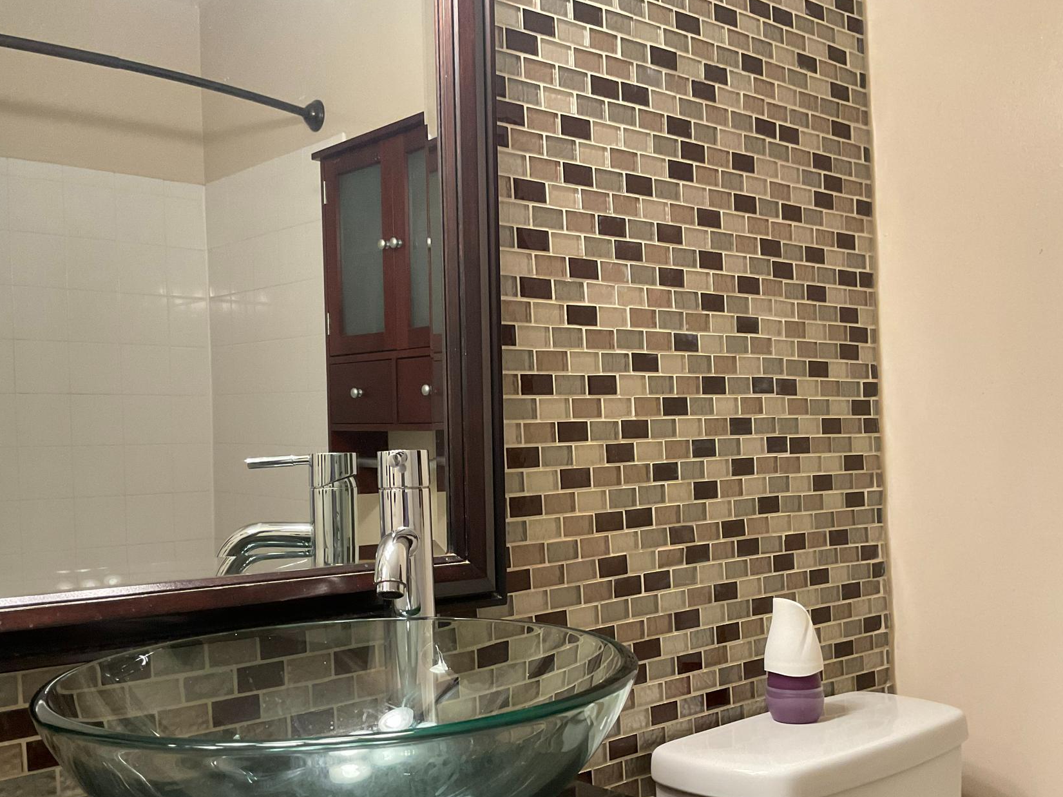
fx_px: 1105
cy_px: 487
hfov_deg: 51.3
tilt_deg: -0.9
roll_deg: +2.6
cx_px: 512
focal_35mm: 36
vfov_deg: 39.4
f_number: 1.8
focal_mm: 3
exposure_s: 1/60
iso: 160
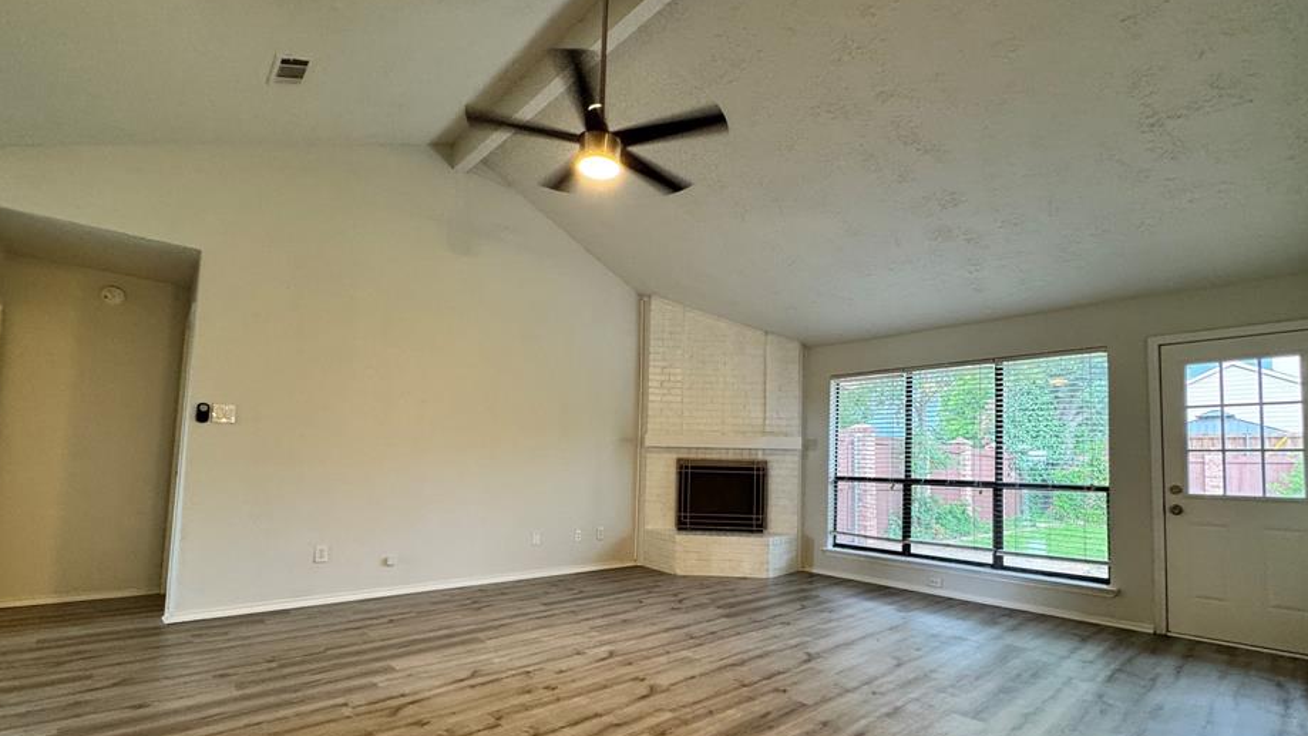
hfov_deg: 95.9
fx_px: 590
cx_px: 660
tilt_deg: +3.2
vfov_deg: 63.4
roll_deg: -0.8
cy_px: 437
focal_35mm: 17
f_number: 2.2
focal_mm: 2.22
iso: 250
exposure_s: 1/60
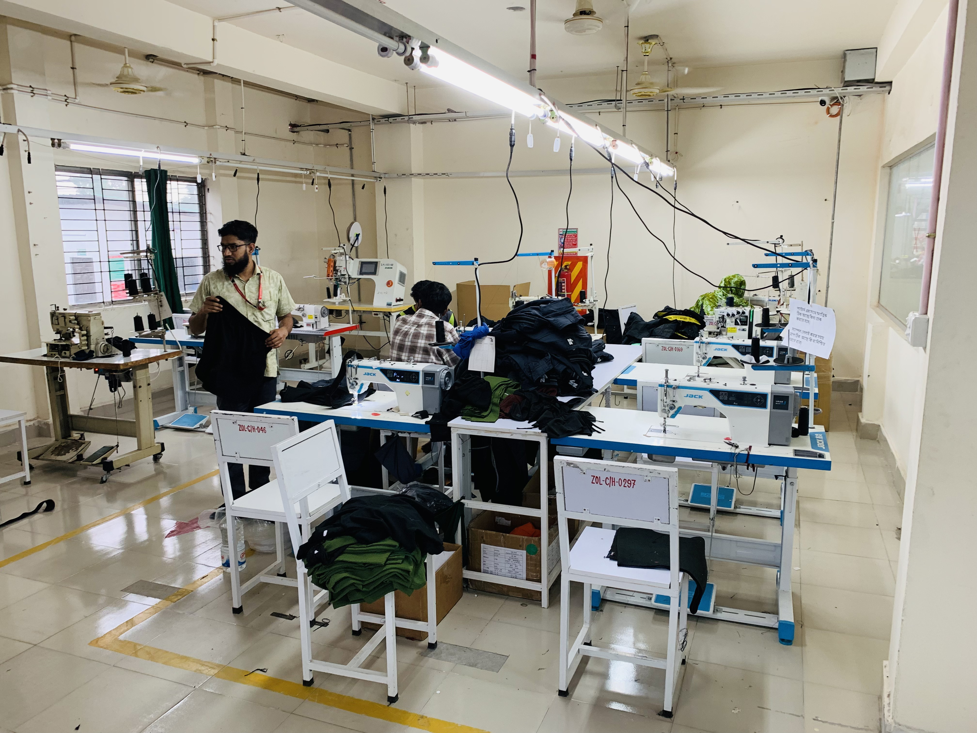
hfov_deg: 67.3
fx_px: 734
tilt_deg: -9.4
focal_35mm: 26
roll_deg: +0.4
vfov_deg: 53.1
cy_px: 366
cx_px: 488
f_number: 1.8
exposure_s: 1/50
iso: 64
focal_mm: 4.25
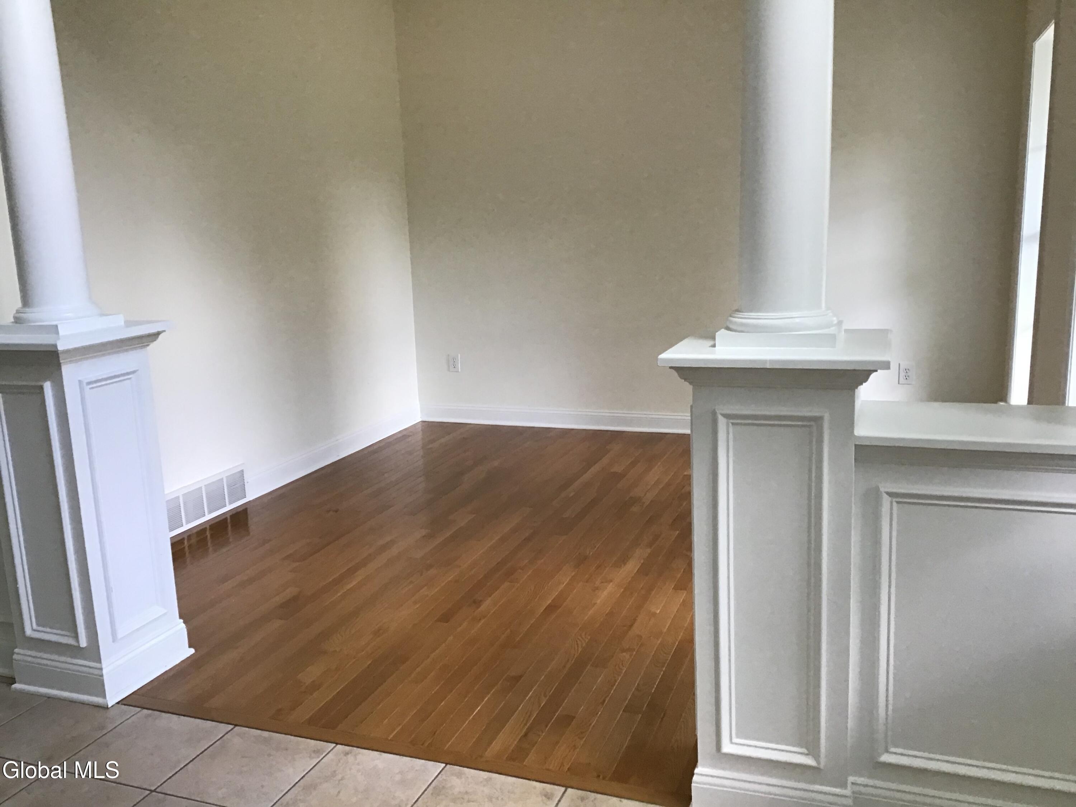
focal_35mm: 31
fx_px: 964
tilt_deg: -12.9
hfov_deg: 58.4
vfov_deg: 45.4
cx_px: 538
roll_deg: +1.9
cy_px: 404
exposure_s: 1/30
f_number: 2.4
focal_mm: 3.3
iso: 40
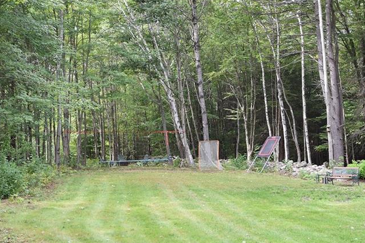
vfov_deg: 23.3
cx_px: 210
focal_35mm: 58
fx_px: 588
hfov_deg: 34.4
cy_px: 111
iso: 400
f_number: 5.6
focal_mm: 24
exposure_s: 1/125
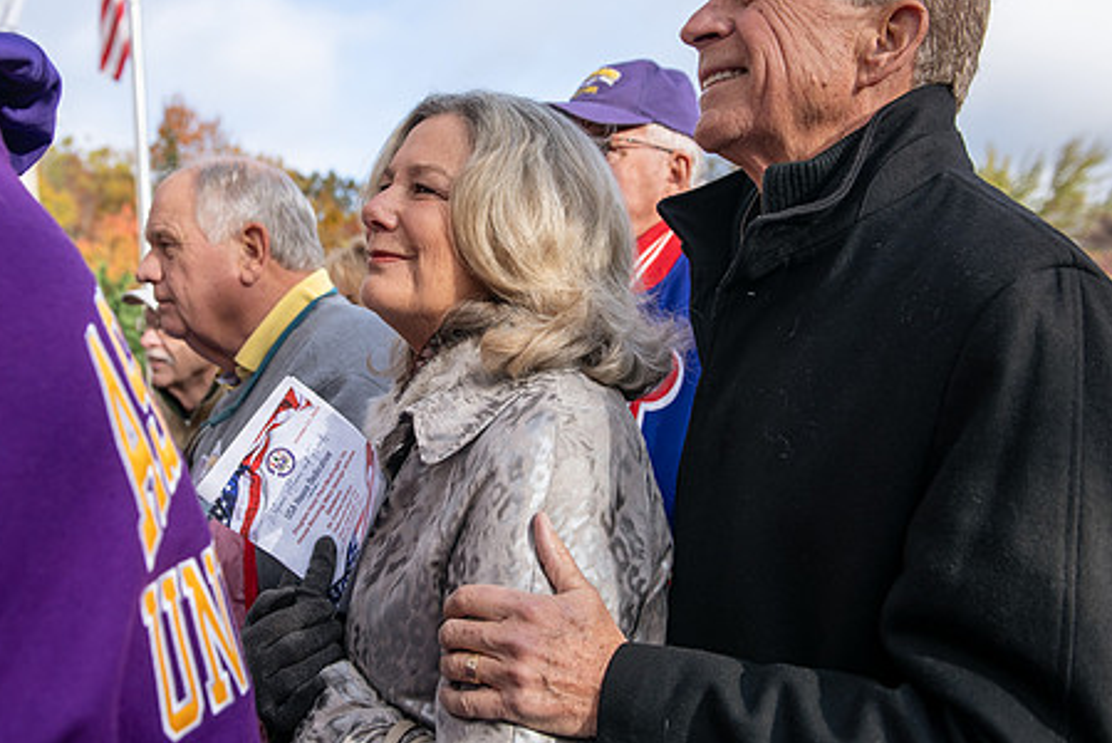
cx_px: 424
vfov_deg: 33.4
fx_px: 1236
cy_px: 350
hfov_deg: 48.0
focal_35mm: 40
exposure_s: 1/500
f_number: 4
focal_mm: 31
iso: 100
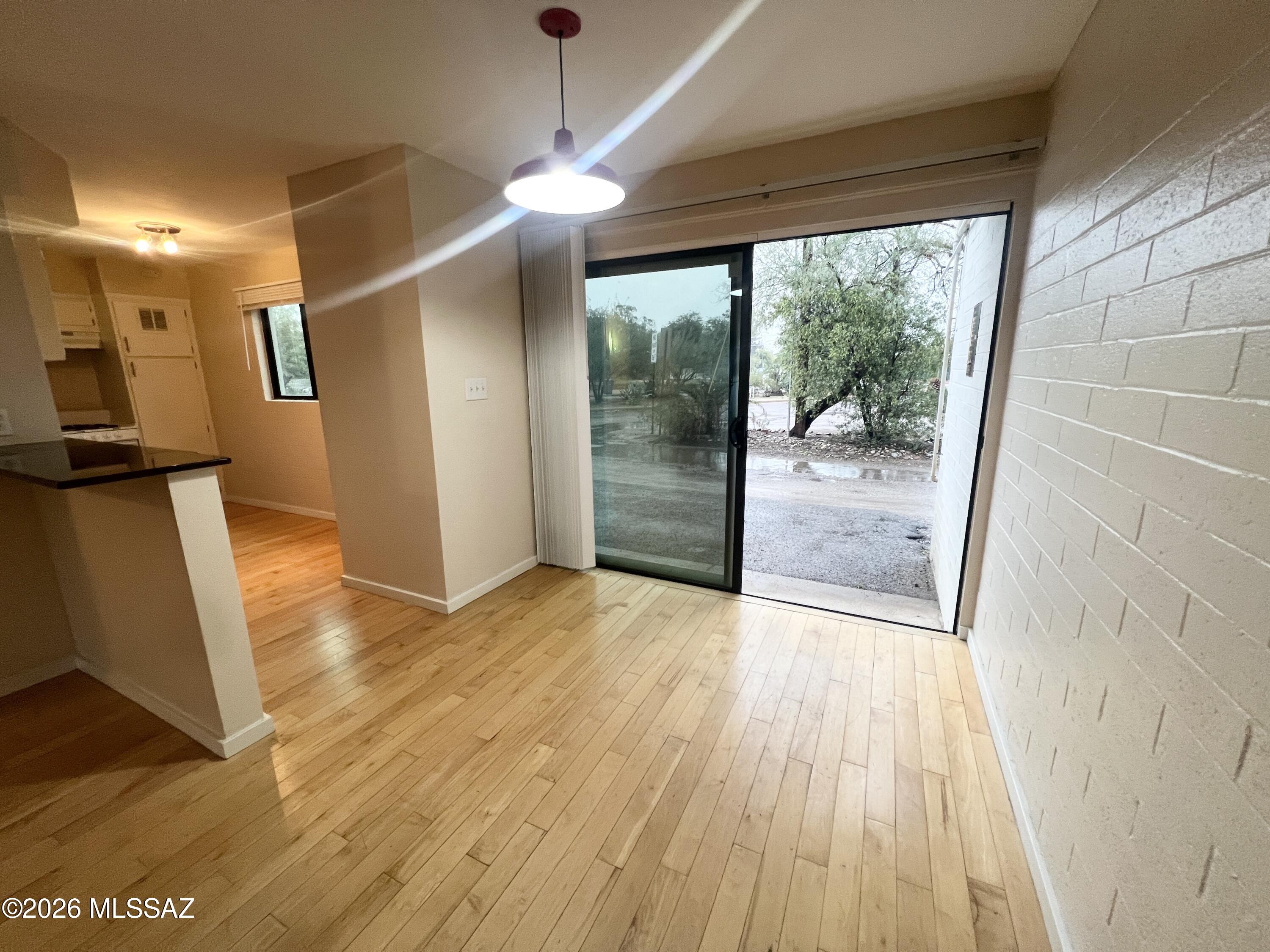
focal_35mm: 13
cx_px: 635
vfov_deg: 89.9
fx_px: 477
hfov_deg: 106.2
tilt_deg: -12.8
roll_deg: +0.0
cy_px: 476
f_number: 1.8
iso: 200
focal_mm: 1.57
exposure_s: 1/60
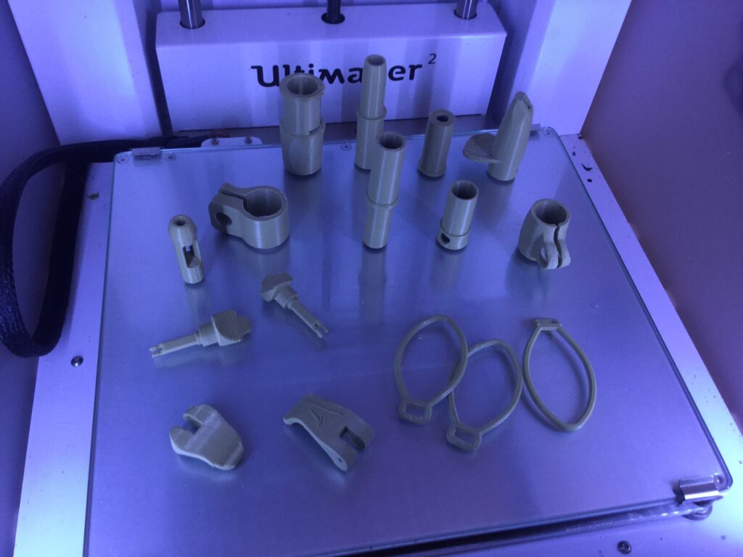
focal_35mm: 31
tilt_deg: -54.3
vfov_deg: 45.4
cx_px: 372
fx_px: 665
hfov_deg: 58.4
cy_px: 278
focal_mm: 3.3
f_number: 2.4
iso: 80
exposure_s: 1/30
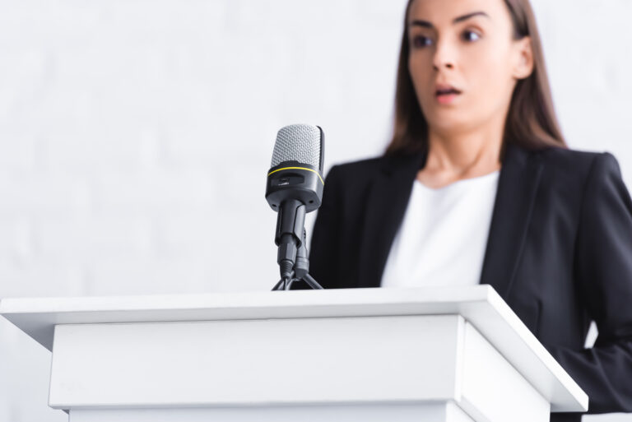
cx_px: 316
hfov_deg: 10.3
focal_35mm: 200
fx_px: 3513
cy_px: 211
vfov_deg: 6.9
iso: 250
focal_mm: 200
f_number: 3.5
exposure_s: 1/200
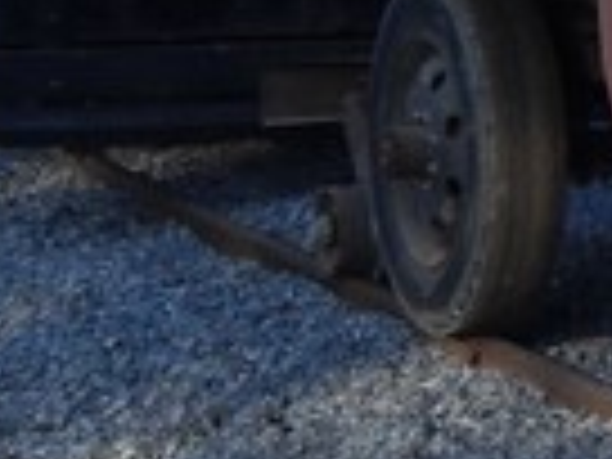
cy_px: -261
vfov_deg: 7.3
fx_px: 3536
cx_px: 1454
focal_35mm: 200
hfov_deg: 9.0
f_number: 7
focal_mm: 6.3
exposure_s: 1/60
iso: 80
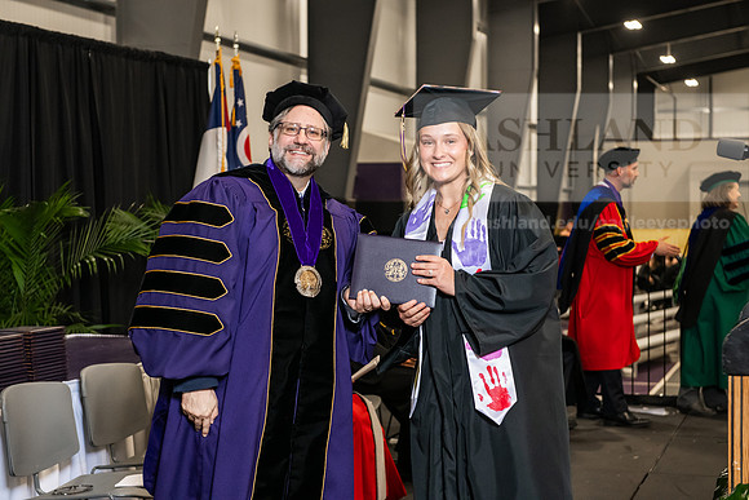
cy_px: 250
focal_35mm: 70
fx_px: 1457
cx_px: 374
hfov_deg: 28.8
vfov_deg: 19.5
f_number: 5
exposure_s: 1/200
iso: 2500
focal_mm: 70
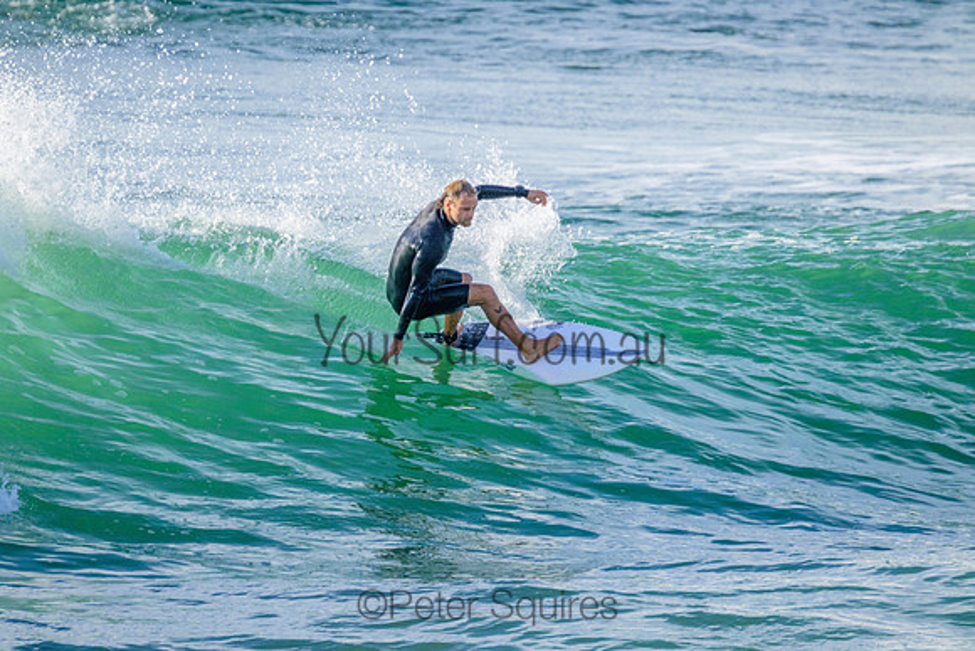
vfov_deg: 1.7
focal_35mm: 800
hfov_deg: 2.6
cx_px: 488
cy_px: 326
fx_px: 21671
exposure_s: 1/2000
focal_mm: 800
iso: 1800
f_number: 11
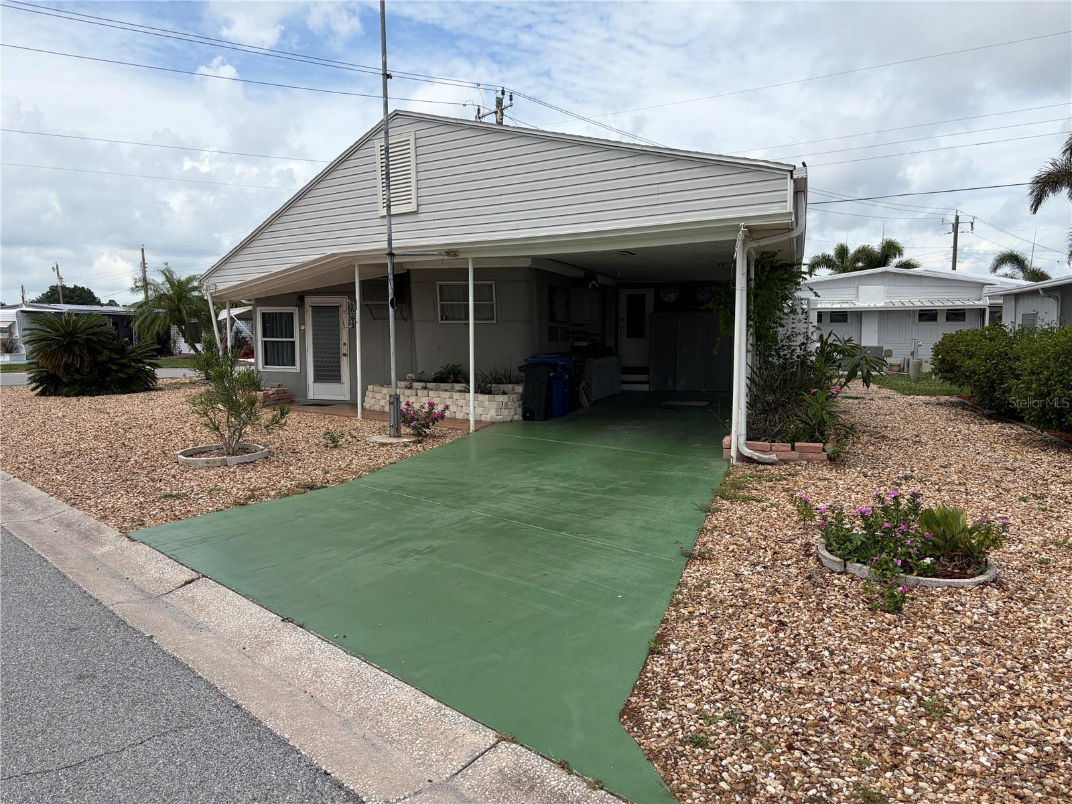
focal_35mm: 26
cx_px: 536
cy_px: 402
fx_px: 805
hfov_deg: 67.3
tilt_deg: -4.5
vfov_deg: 53.1
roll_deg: +0.7
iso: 64
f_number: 1.6
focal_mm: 5.96
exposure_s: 1/5814
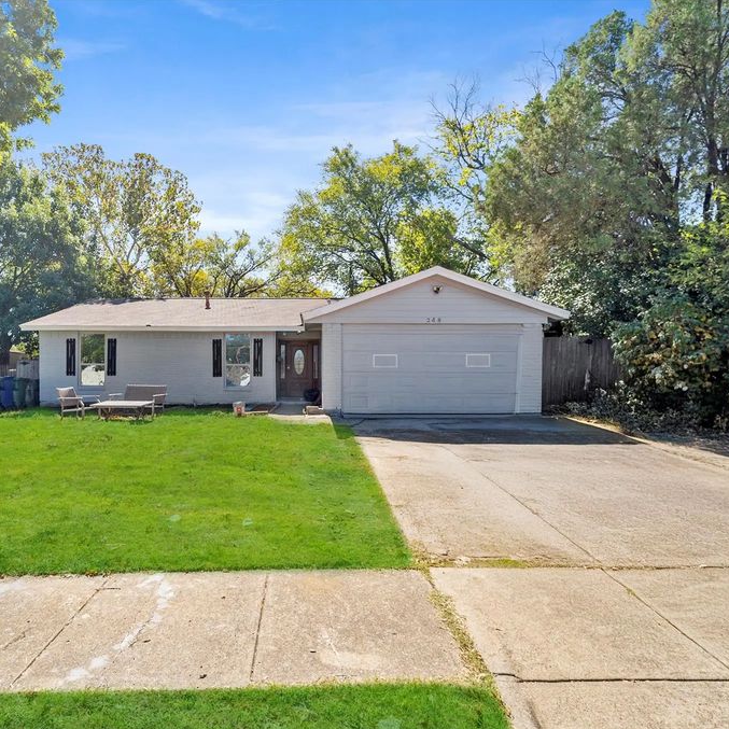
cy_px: 366
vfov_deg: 80.7
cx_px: 292
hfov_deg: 79.8
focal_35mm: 18
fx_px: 429
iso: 80
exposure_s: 1/250
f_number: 5
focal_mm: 14
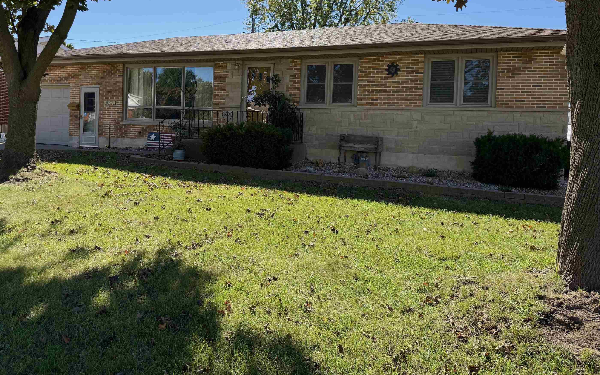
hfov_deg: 66.3
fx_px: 458
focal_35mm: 28
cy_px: 142
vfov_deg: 44.2
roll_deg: -2.1
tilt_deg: -0.4
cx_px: 271
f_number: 1.78
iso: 100
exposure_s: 1/2801
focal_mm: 6.76
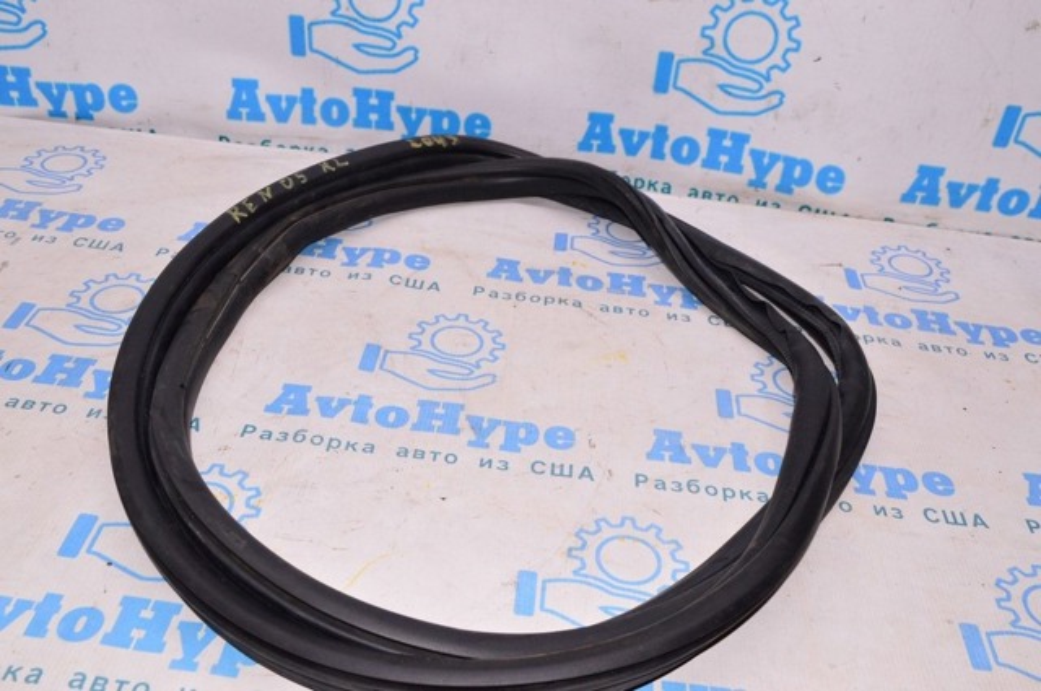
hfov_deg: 53.2
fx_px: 1040
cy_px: 346
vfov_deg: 36.8
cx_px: 520
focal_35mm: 36
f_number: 8
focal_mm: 24
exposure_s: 1/160
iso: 1600
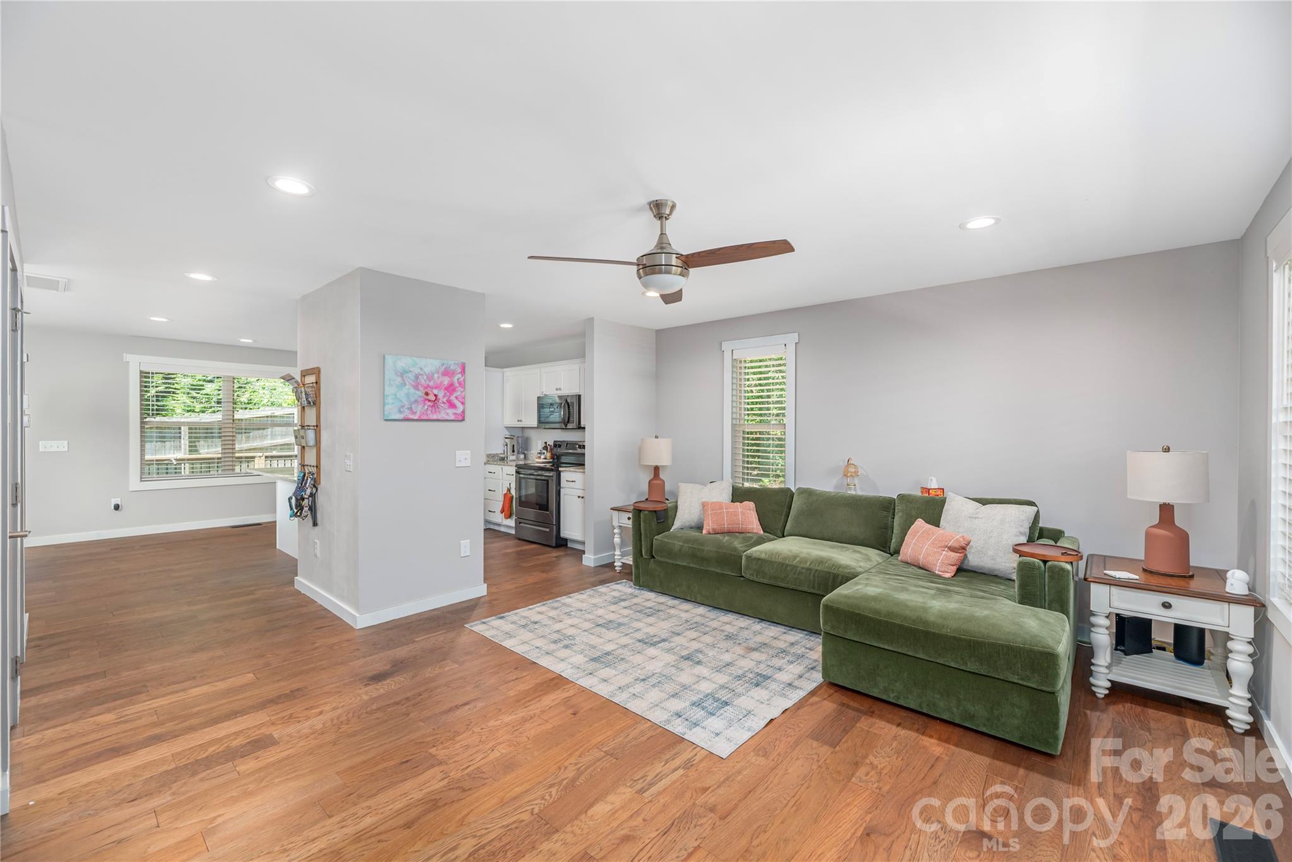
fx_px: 503
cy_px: 431
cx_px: 646
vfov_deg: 81.3
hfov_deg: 104.2
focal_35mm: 14
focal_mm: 14
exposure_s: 1/60
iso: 320
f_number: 8
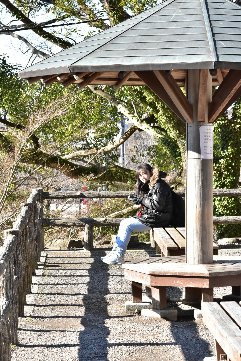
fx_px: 1280
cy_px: 180
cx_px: 120
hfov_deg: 10.8
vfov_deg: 16.1
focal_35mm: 128
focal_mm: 85
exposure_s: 1/640
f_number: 11
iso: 1600
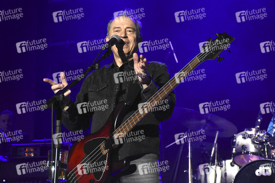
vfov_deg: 13.8
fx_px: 756
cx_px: 138
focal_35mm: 99
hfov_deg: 20.6
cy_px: 92
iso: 2500
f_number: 6.3
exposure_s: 1/125
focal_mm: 66
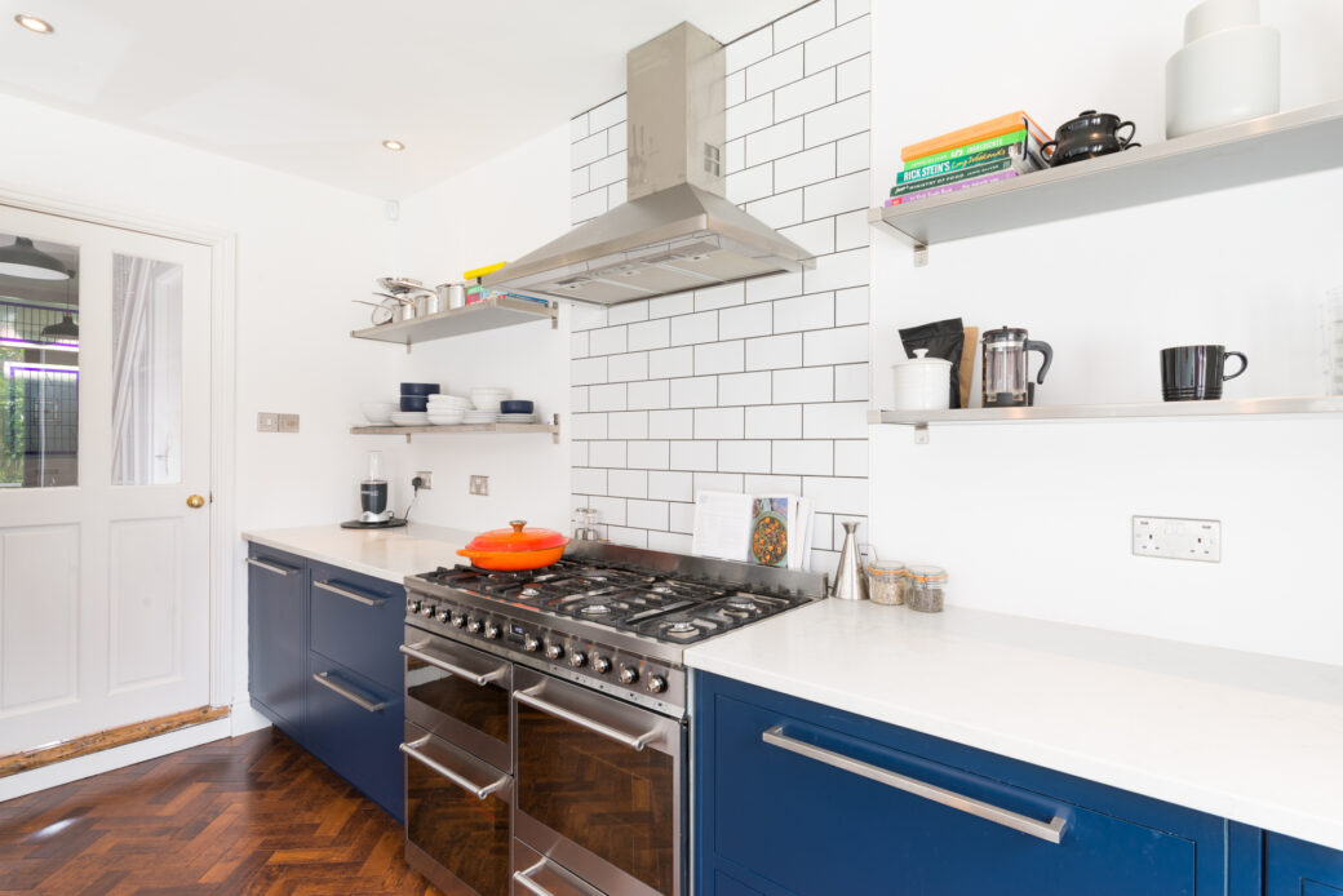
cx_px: 672
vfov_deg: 67.4
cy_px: 448
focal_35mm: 18
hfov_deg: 90.0
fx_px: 672
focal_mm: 18
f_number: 9
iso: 100
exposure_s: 1/4
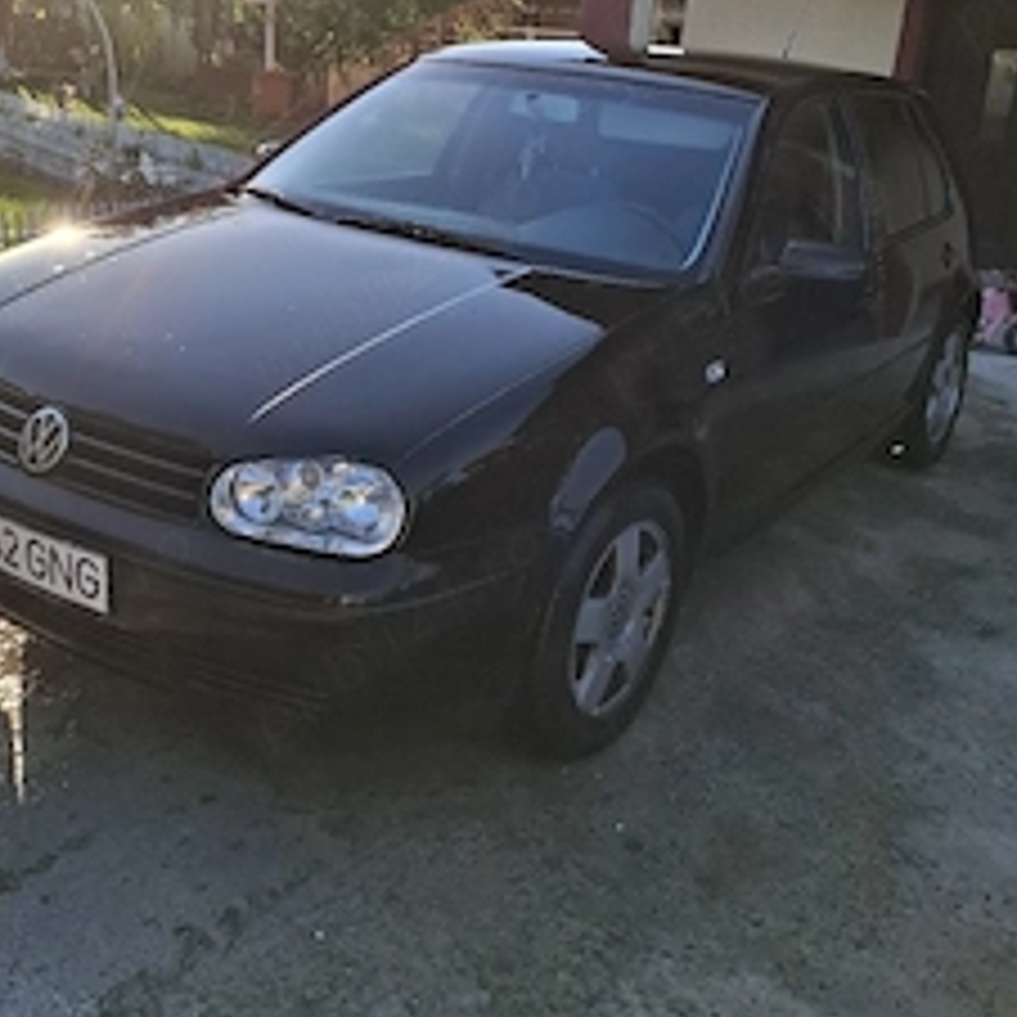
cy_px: 338
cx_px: 486
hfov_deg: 46.0
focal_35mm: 36
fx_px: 1197
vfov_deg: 45.3
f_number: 1.8
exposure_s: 1/769
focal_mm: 5.54
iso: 50
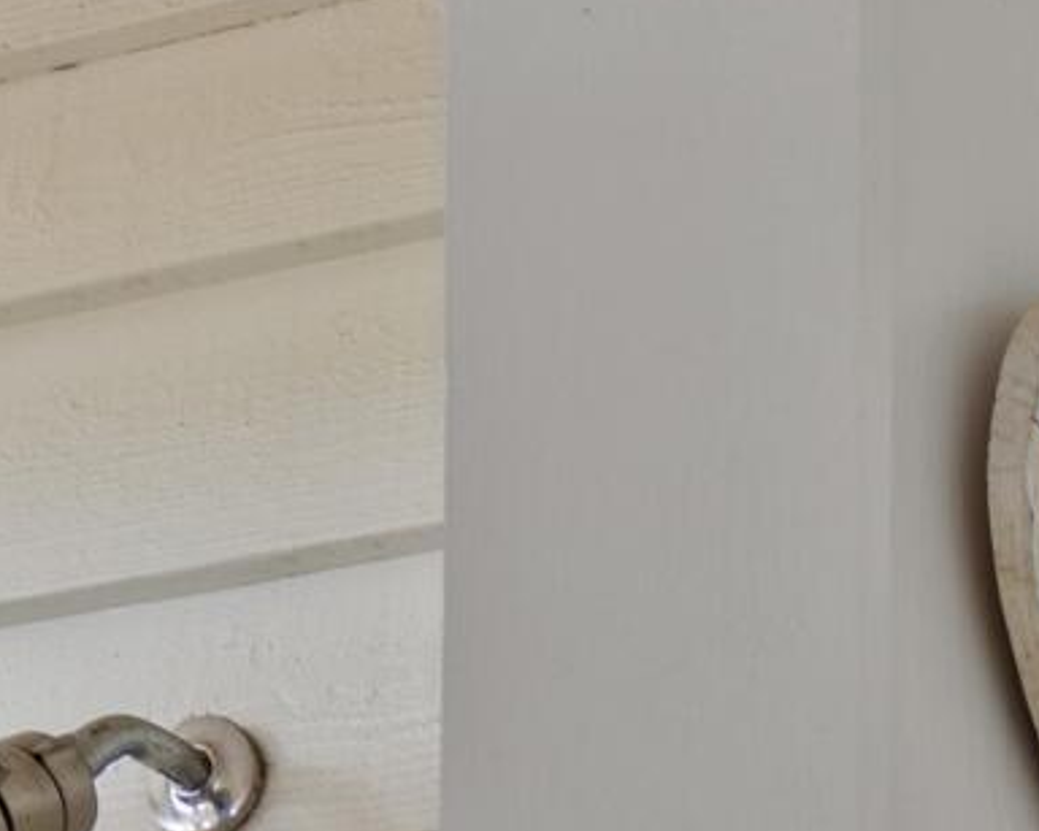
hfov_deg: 15.6
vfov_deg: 10.3
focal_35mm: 110
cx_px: 1710
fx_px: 3382
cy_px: 2455
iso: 100
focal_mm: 10
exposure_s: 1/3
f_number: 4.5
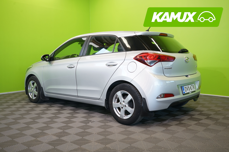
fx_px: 223
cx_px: 114
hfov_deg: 54.4
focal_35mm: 35
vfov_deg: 37.9
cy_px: 76
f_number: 6.3
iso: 500
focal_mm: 35
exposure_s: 1/40
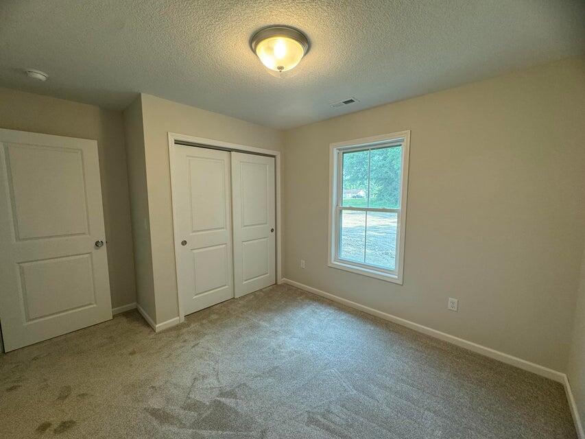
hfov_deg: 102.1
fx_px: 237
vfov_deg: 85.7
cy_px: 220
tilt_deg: -6.6
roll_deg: -0.2
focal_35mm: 14
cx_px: 292
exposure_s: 1/120
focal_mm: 2.22
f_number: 2.2
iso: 160
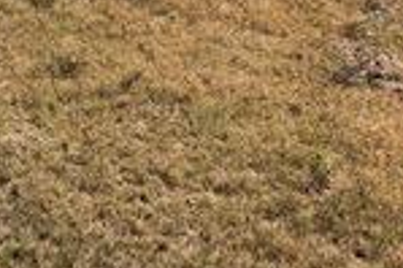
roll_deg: +1.0
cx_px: -335
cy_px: -325
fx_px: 1398
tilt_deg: -7.0
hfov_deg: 14.4
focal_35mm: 125
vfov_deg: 9.9
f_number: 1.8
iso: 20
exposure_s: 1/2088
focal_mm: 4
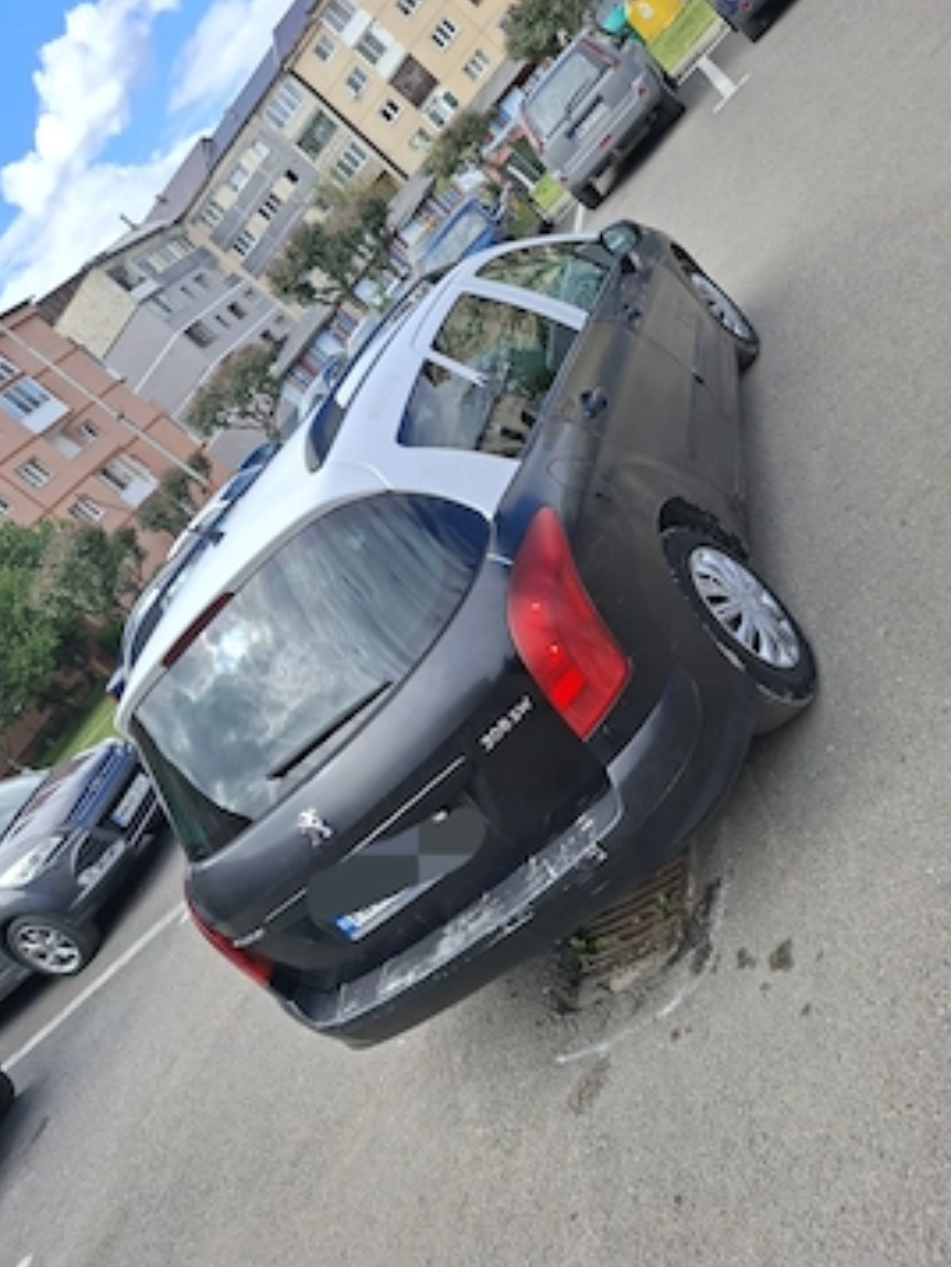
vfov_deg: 63.3
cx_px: 515
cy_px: 582
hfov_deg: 49.7
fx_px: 1025
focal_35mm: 28
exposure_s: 1/1429
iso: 32
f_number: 1.8
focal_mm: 4.69
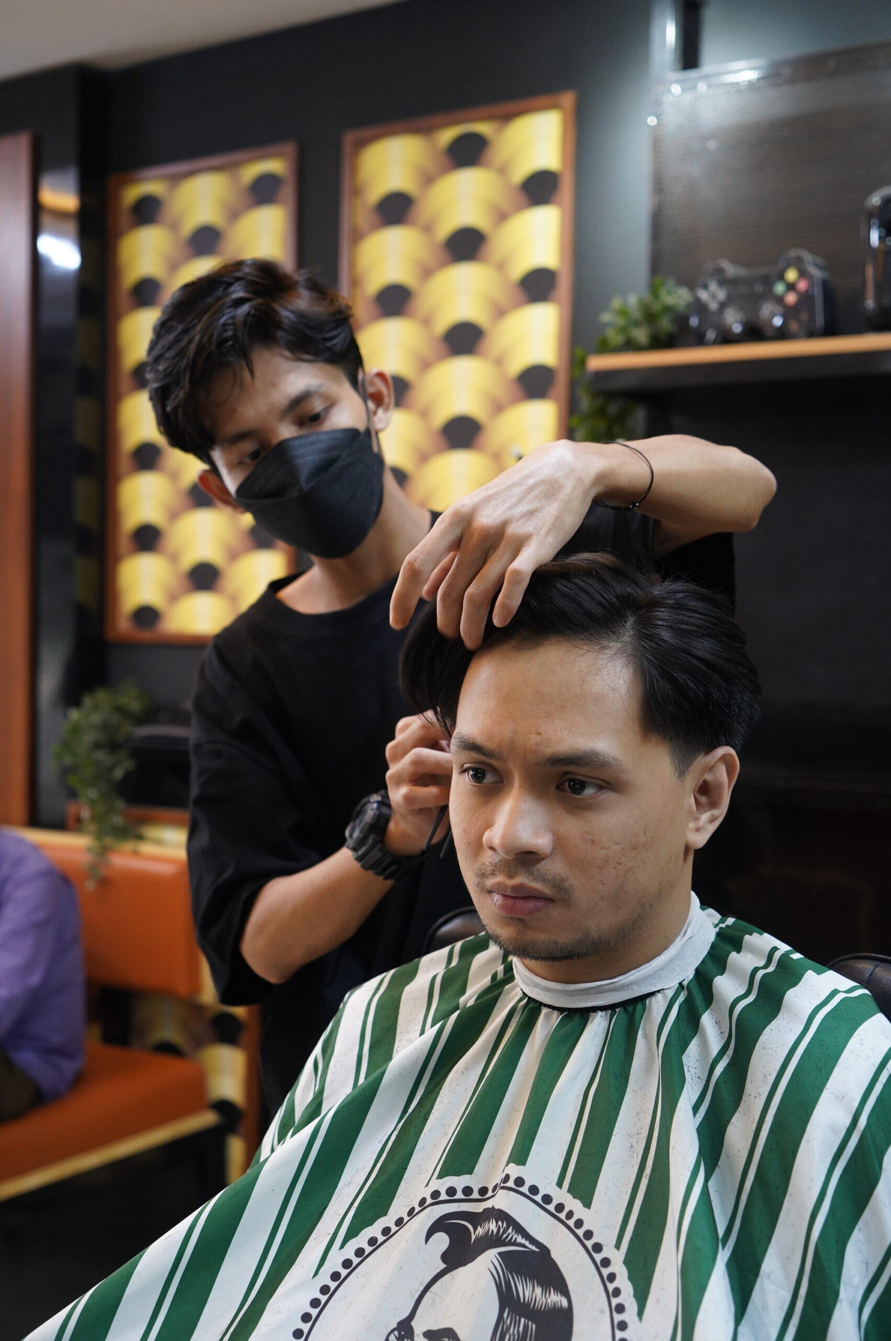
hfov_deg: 29.8
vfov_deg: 43.6
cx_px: 446
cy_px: 670
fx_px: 1674
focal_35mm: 45
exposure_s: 1/60
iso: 2000
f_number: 4
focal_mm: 45
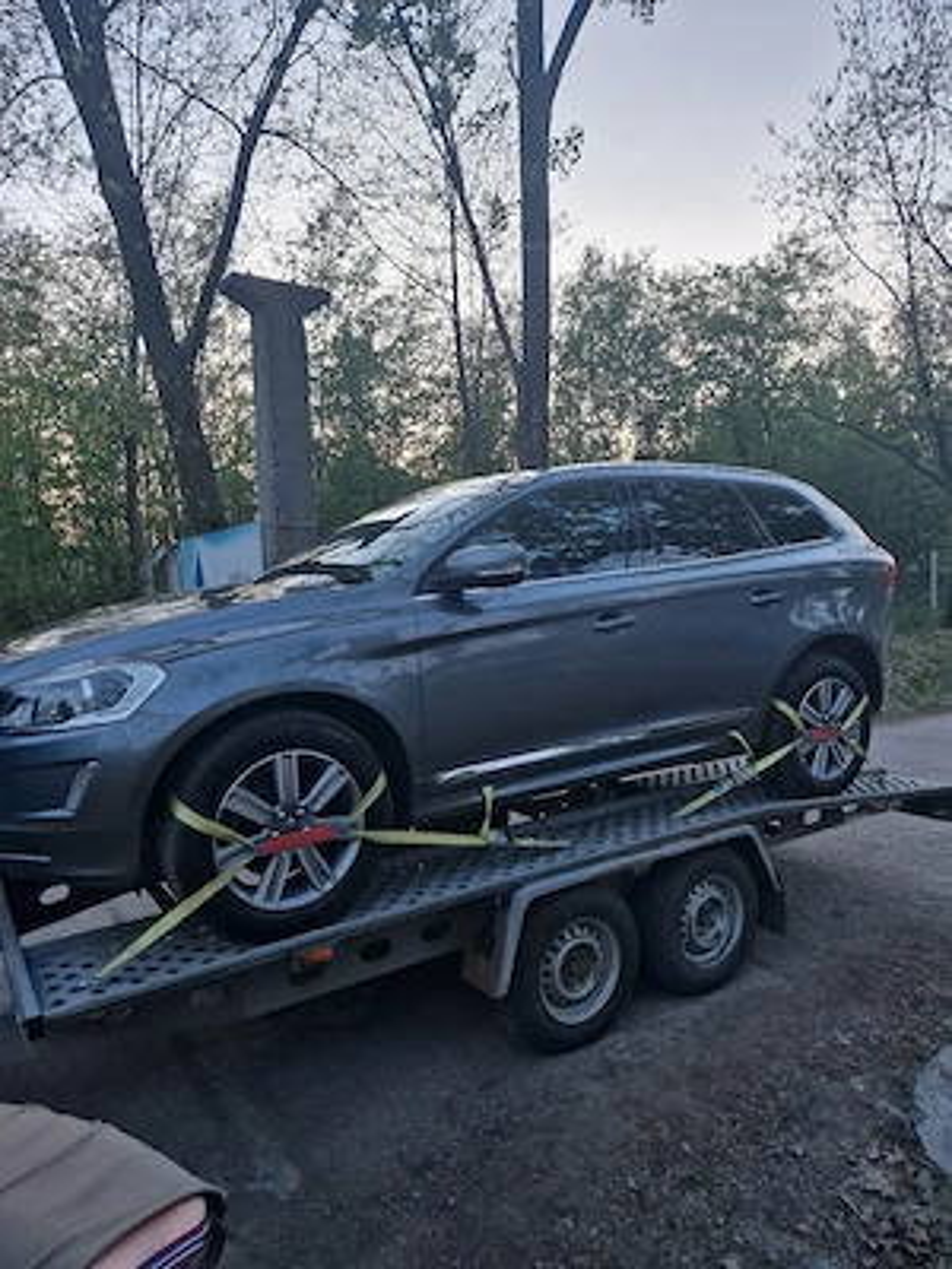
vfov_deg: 73.9
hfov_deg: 58.9
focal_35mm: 23
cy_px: 634
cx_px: 476
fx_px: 843
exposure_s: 1/100
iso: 250
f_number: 1.8
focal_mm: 5.4
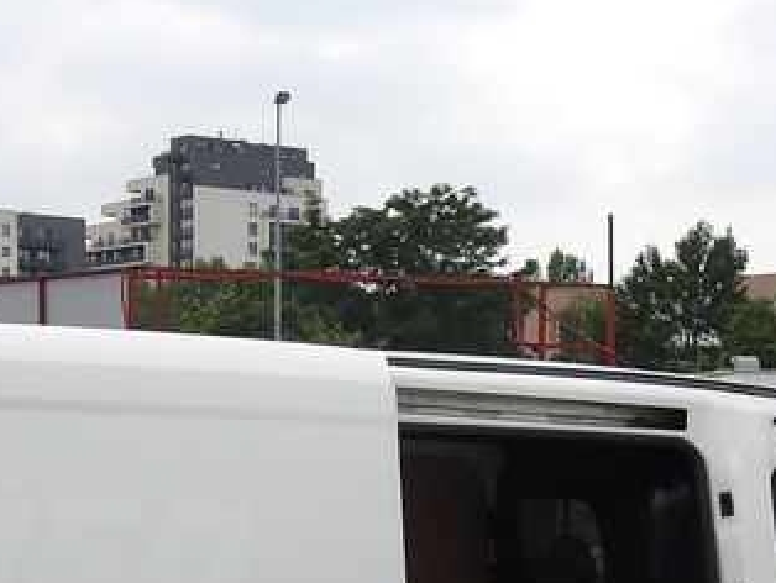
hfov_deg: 22.2
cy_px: 657
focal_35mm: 88
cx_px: 457
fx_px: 1974
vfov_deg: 16.3
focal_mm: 4.9
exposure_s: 1/119
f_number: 10.4
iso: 100
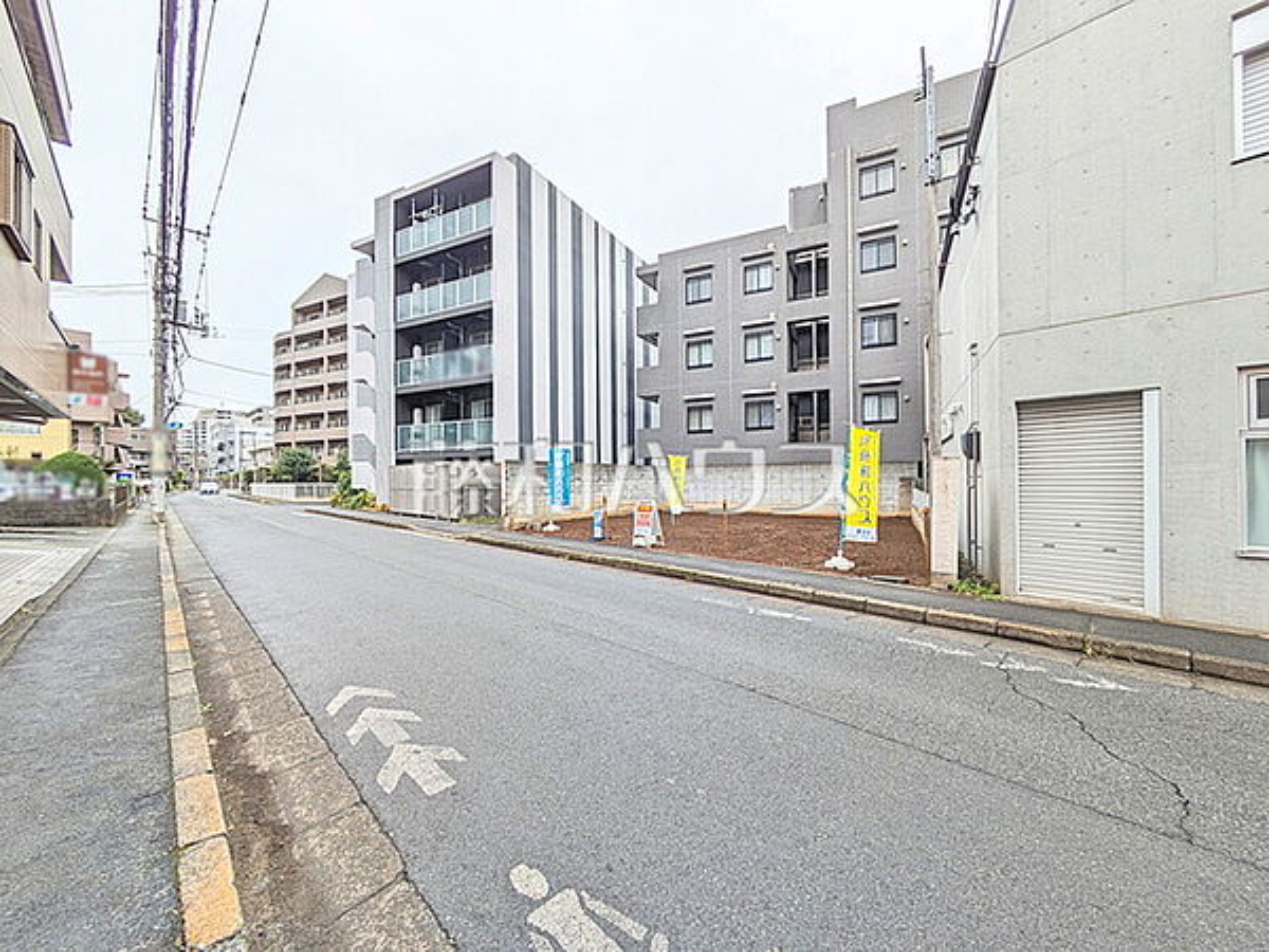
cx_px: 634
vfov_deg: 85.7
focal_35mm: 14
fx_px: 513
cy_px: 476
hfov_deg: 102.1
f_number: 2.2
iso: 49
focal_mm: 1.83
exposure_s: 1/484
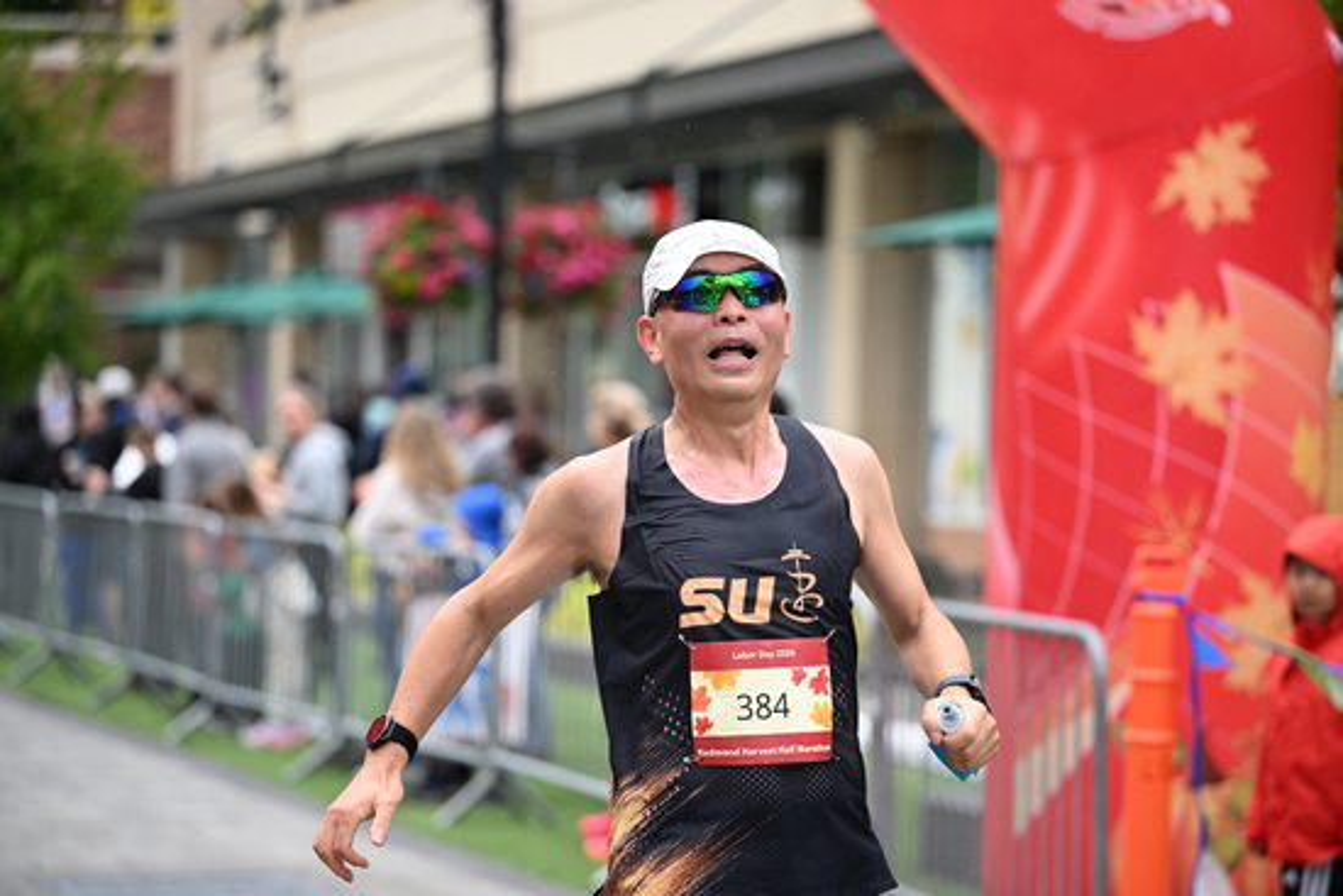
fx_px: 4291
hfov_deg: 17.8
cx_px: 672
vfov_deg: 11.9
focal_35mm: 115
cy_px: 448
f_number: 2.8
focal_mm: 115
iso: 1250
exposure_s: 1/2000
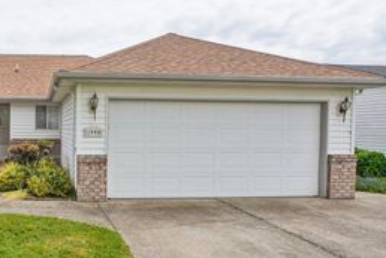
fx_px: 354
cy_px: 134
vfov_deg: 40.0
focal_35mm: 33
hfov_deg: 52.0
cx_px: 55
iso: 400
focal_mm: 17
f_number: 8
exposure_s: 1/1000
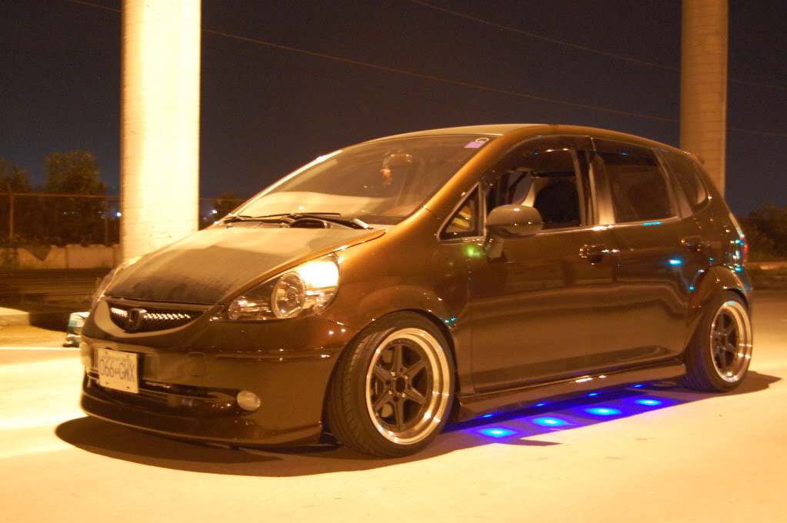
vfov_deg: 28.9
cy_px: 262
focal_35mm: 46
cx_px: 394
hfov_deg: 42.4
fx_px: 1016
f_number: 4.5
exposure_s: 1/1.6
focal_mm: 31
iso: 1600
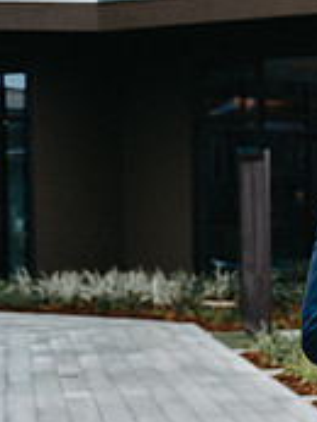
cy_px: 294
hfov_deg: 11.1
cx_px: 454
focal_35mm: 129
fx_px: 1573
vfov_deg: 15.2
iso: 100
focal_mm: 40
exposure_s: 1/320
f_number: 2.8
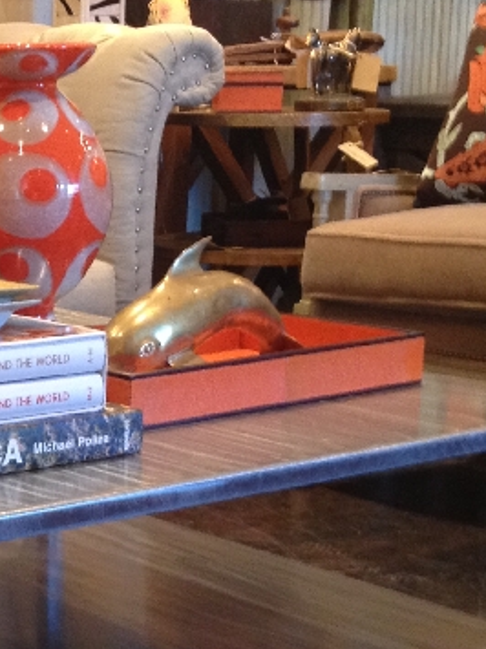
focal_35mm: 101
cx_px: -51
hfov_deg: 14.3
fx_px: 1892
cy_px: 512
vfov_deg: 19.3
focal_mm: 4.28
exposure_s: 1/20
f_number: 2.4
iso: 160
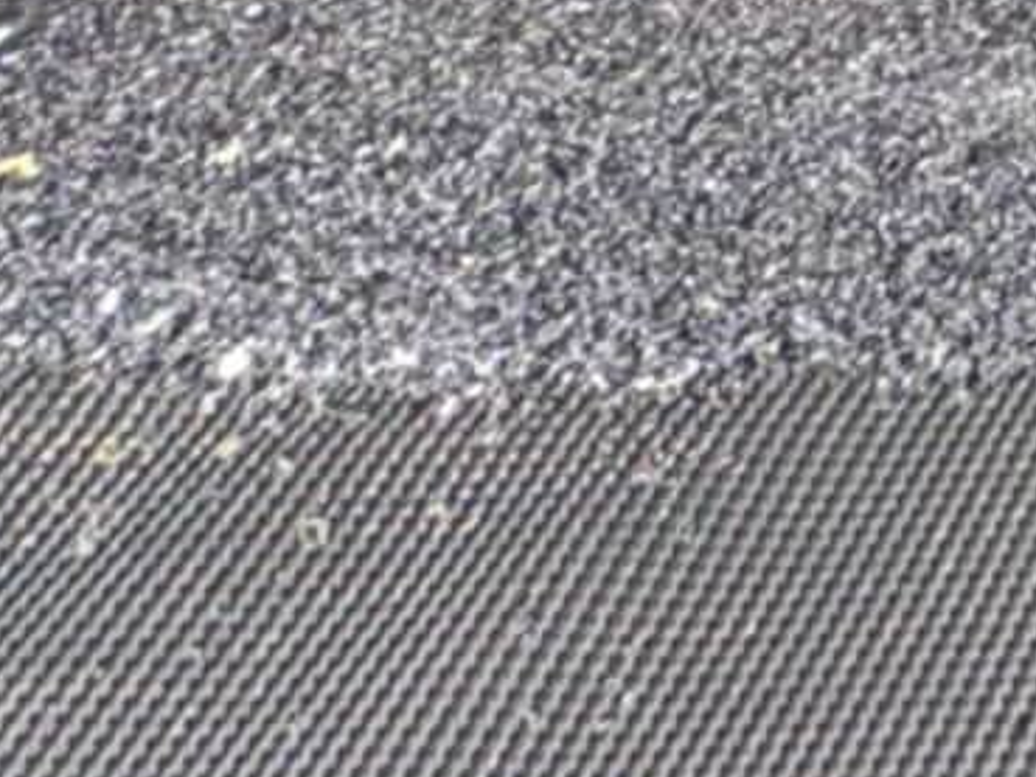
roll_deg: -2.3
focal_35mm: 97
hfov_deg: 12.4
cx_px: 2855
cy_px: -1879
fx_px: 2904
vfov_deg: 9.5
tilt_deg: -22.1
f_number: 2.2
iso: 64
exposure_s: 1/99
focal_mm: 2.22
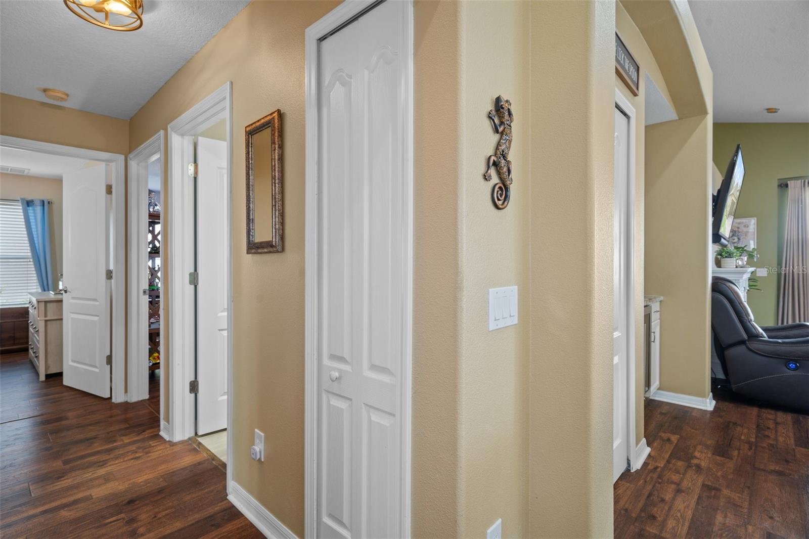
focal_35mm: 17
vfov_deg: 70.4
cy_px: 270
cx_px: 404
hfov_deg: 93.3
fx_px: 382
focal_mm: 17
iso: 320
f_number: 8
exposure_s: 4
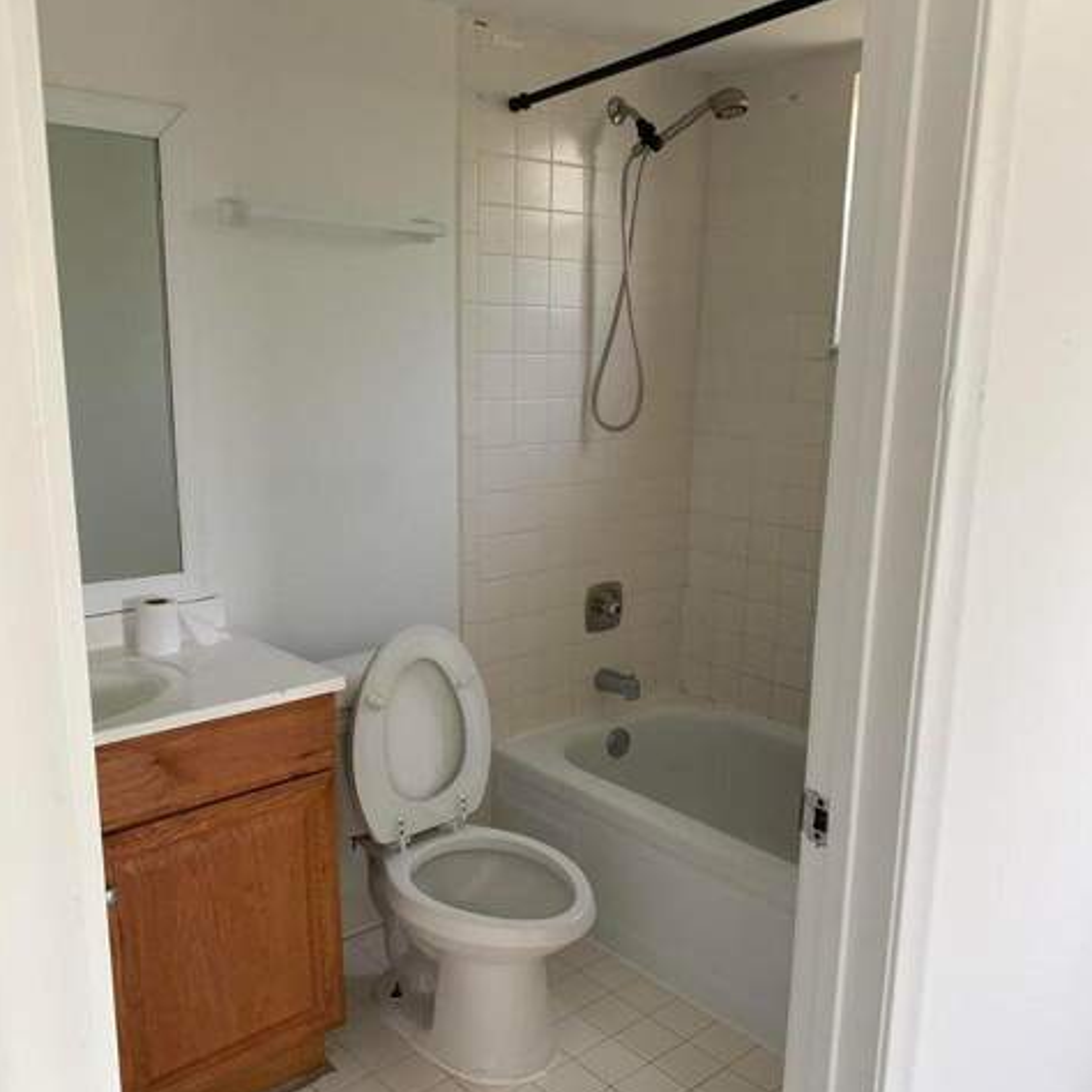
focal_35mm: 31
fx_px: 1106
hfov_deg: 52.5
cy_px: 587
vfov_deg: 52.5
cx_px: 546
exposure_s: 1/121
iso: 80
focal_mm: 4.25
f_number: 1.8
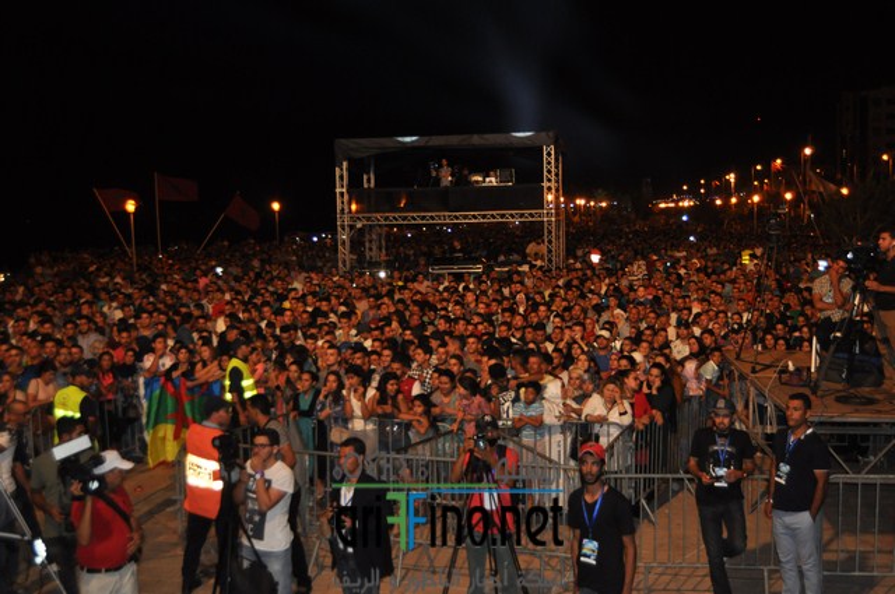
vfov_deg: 34.1
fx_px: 968
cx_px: 448
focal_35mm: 39
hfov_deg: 49.6
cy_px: 297
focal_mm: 26
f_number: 4
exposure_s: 1/60
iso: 800
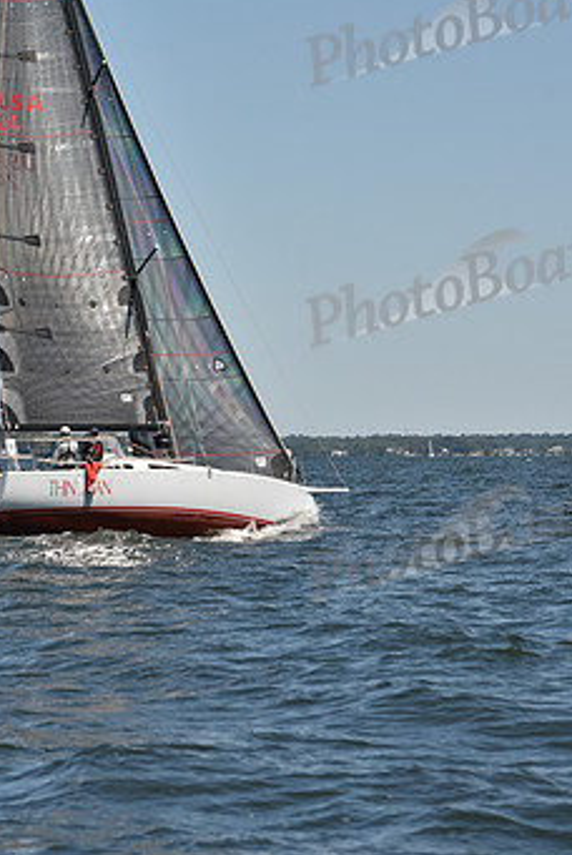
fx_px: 3639
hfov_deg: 9.0
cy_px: 188
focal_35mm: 153
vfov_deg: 13.4
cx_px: 177
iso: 250
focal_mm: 90
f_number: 4
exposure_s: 1/1250
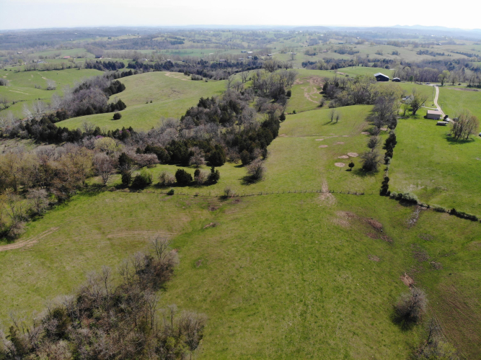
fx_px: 333
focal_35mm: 24
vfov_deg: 56.8
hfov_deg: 71.6
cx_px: 240
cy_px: 180
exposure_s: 1/693
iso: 100
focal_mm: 4.5
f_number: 2.8
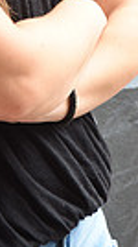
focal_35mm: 250
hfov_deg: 4.8
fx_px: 1632
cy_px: -136
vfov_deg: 8.4
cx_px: -51
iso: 500
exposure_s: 1/160
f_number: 5
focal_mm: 55
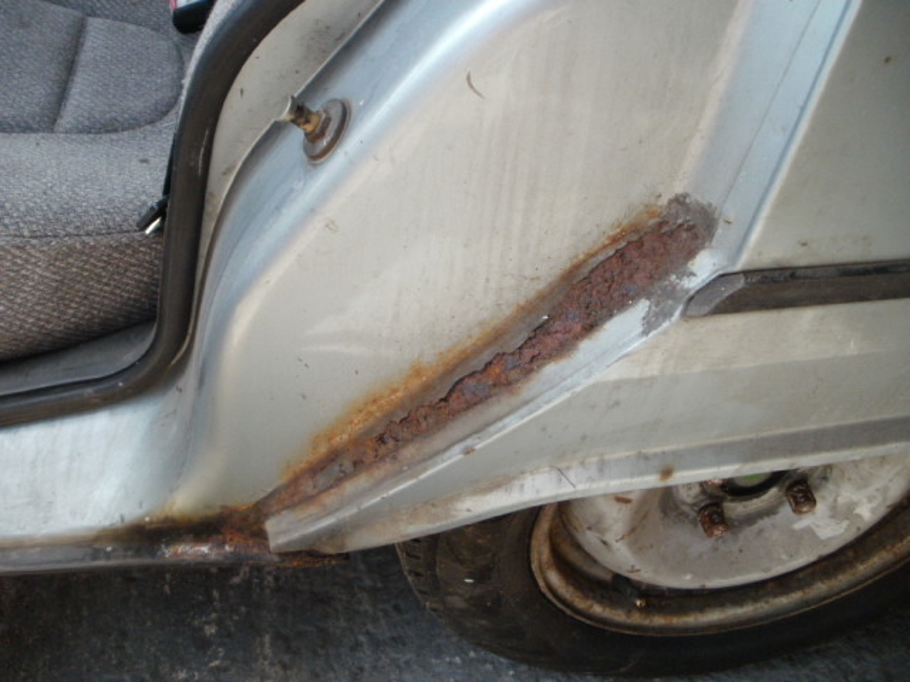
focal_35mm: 36
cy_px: 341
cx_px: 455
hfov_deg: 51.4
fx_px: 946
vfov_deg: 39.7
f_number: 3.5
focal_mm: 6.3
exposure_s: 1/250
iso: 400
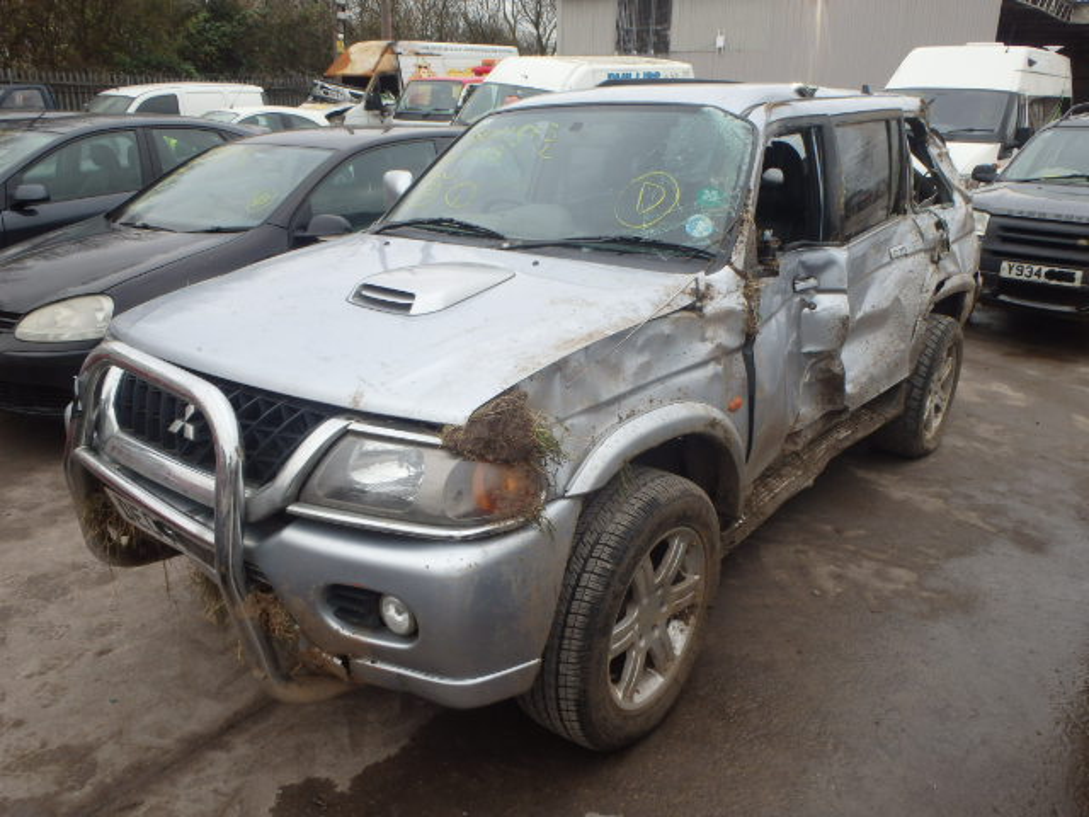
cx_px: 544
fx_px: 881
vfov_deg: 49.7
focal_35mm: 28
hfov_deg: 63.4
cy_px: 408
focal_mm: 5
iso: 125
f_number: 3.9
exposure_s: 1/125
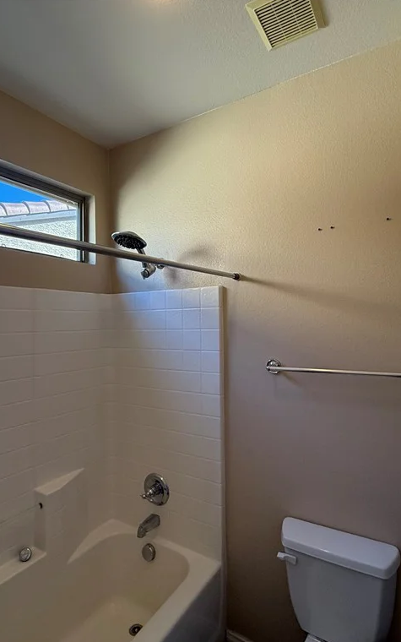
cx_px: 198
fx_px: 350
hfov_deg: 59.7
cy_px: 322
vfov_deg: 85.1
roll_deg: +0.3
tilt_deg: +1.3
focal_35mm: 20
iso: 200
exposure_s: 1/120
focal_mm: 2.22
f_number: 2.2
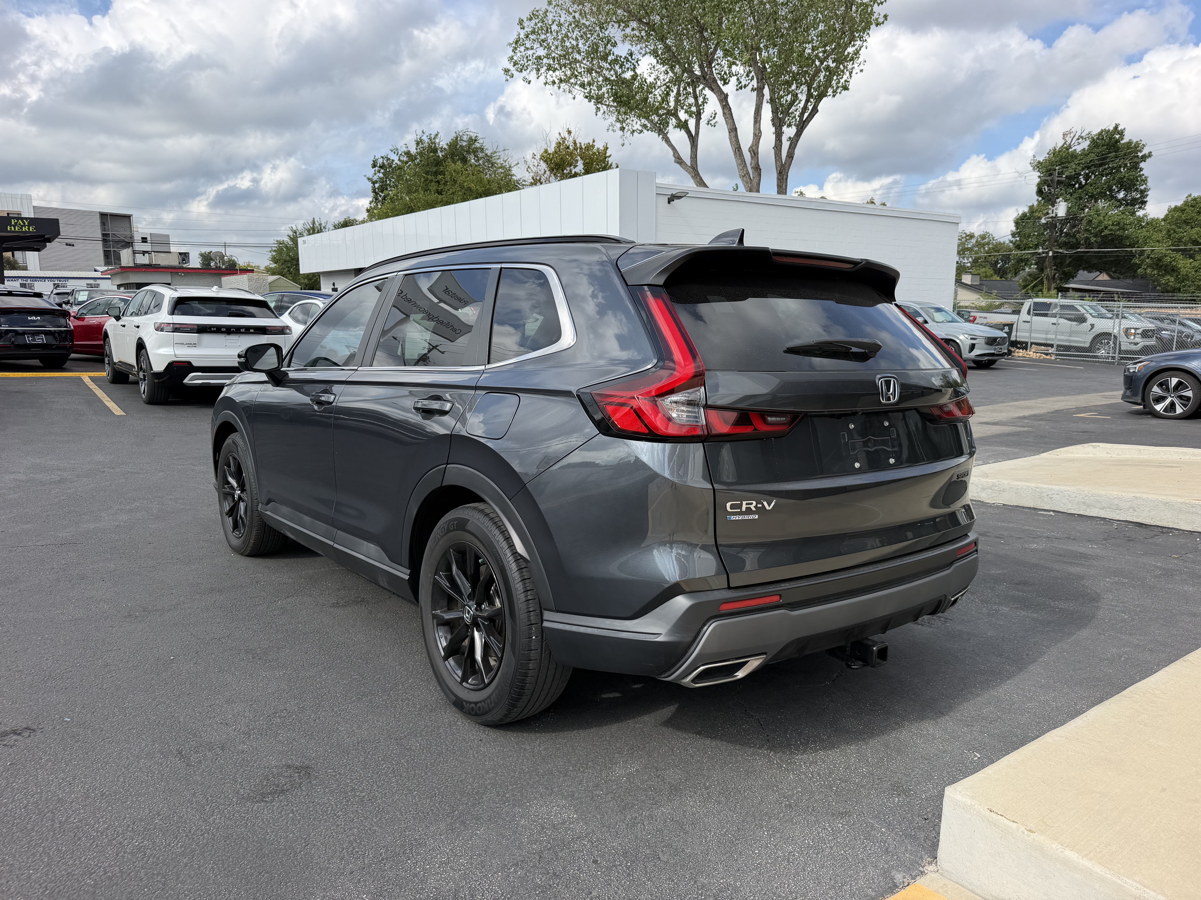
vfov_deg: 56.8
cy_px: 450
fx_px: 833
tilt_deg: -7.0
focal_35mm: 24
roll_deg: -3.7
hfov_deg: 71.6
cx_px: 600
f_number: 1.78
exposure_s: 1/3145
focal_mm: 6.76
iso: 80
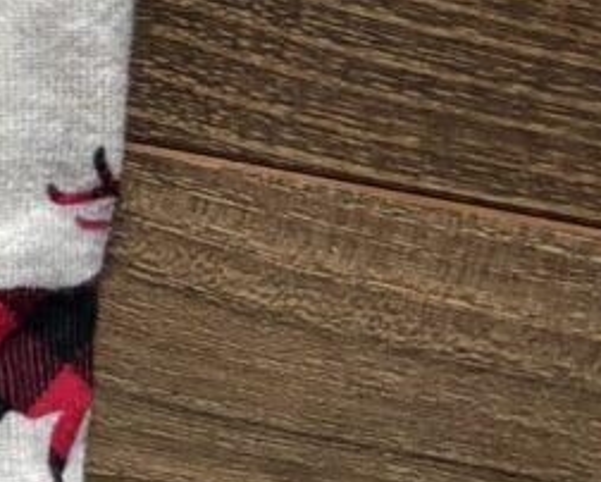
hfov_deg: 8.7
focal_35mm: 206
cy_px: 36
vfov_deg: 7.5
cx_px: -689
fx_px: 3667
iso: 250
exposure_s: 1/60
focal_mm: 5.96
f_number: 1.6
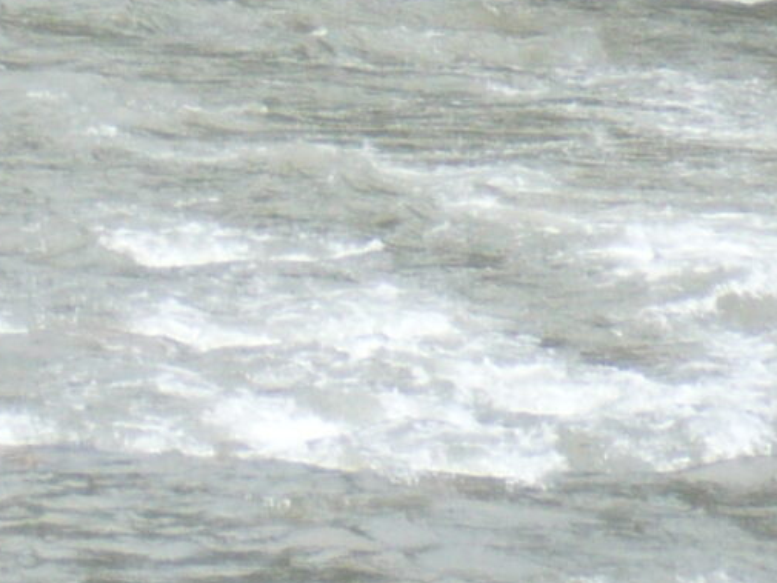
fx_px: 7970
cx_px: -1057
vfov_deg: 4.1
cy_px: -872
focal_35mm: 355
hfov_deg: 5.4
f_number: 4
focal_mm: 11.5
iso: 100
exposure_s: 1/200
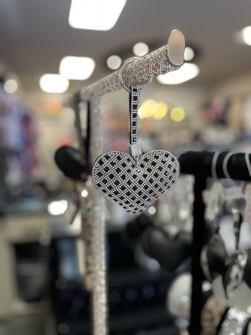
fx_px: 251
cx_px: 126
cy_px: 168
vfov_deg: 67.3
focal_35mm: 26
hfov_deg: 53.1
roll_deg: +0.6
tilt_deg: -7.8
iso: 250
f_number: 1.6
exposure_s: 1/60
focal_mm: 4.2
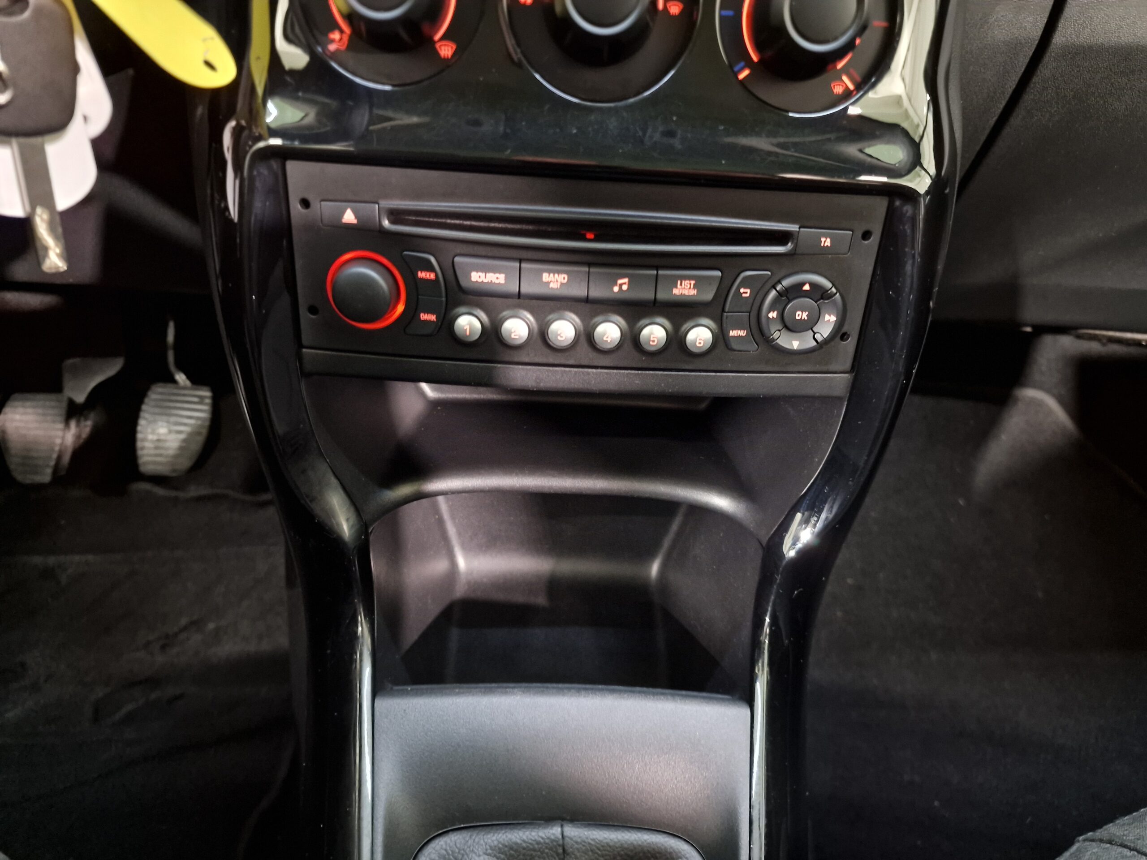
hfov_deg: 73.9
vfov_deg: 58.9
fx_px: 762
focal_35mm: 23
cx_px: 574
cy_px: 430
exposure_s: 1/10
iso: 500
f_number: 1.8
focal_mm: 6.4
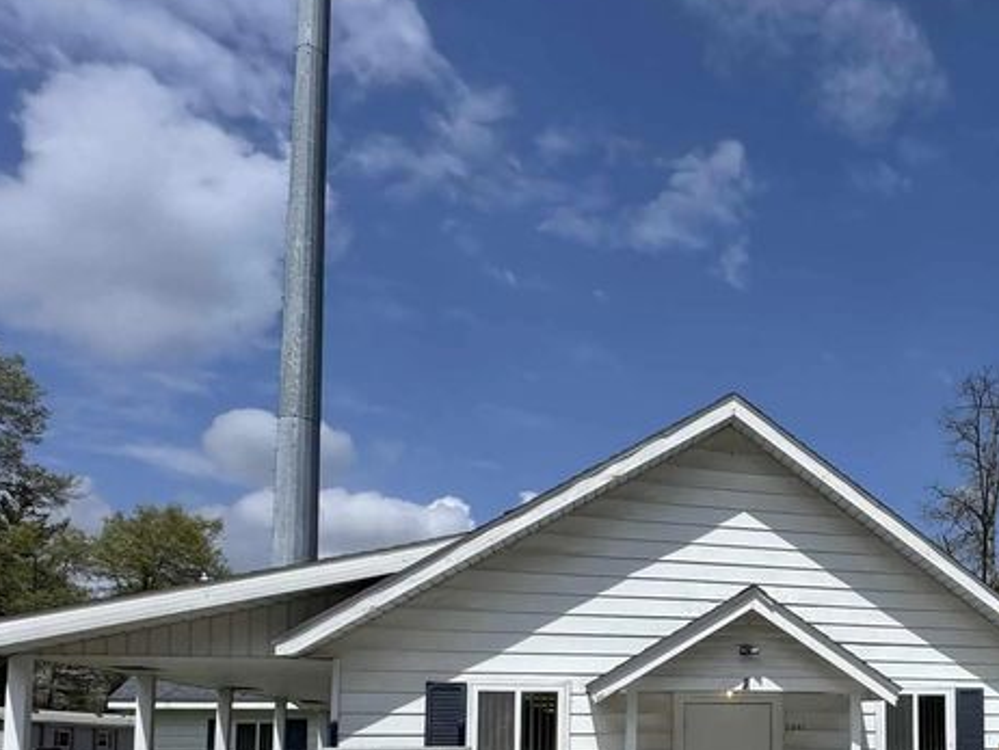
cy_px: 694
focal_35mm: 31
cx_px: 887
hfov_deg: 51.9
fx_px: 895
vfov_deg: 41.4
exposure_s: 1/3906
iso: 50
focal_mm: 2.22
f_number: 2.2
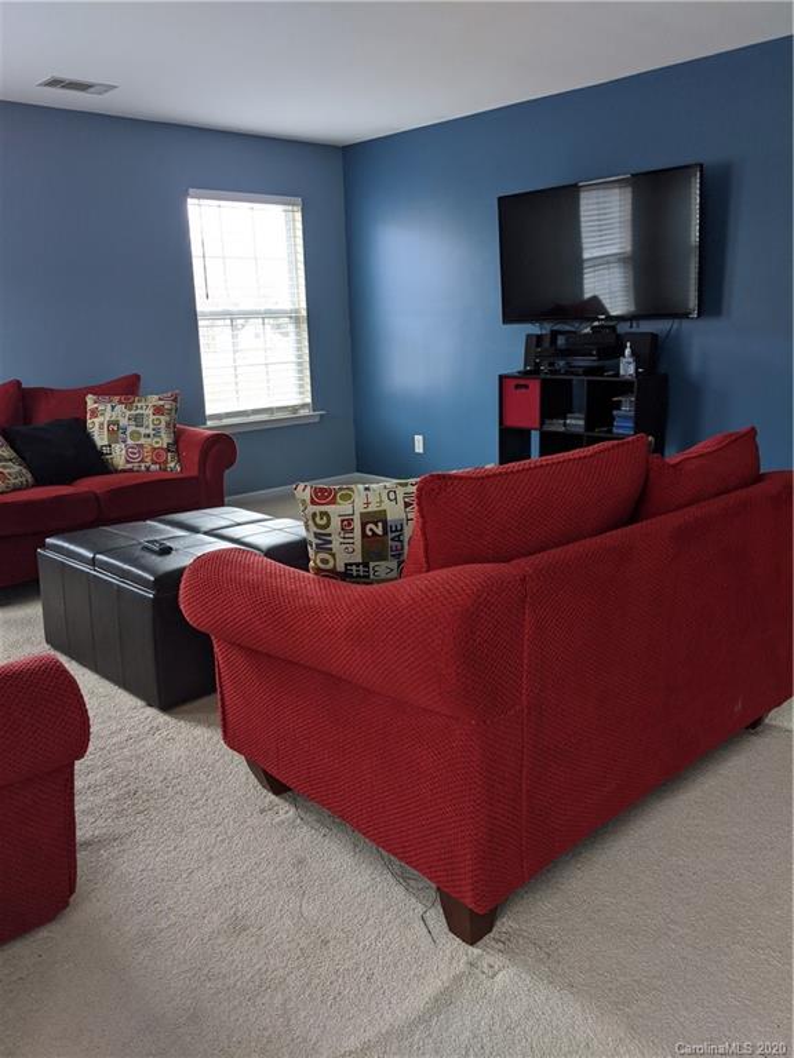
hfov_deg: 51.4
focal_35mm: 27
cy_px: 529
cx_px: 397
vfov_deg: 65.3
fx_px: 826
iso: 81
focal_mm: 4.44
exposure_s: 1/59.9
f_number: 1.8
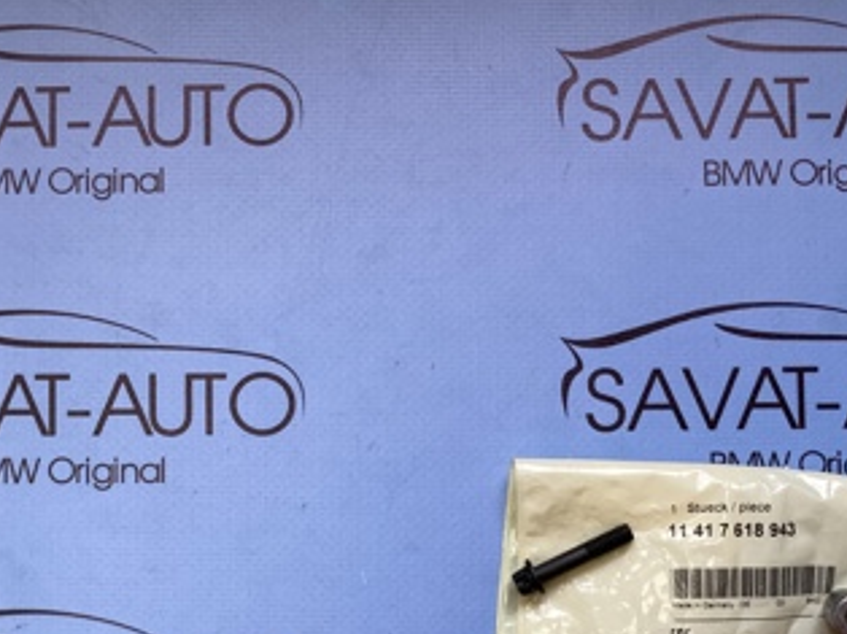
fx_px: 1394
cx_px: 345
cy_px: 541
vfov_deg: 25.0
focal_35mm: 57
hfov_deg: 33.7
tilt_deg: -86.0
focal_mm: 3.99
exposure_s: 1/121
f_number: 1.8
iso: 50
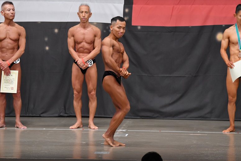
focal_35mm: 202
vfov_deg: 6.8
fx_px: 1352
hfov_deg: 10.2
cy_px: 80
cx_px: 120
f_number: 5.6
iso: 5000
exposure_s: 1/400
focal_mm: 135
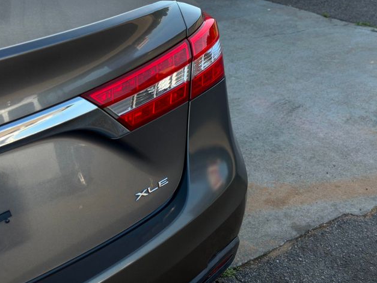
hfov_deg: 38.9
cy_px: 141
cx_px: 187
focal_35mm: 49
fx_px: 534
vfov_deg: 29.7
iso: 100
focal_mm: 6.76
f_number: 1.78
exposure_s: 1/1456
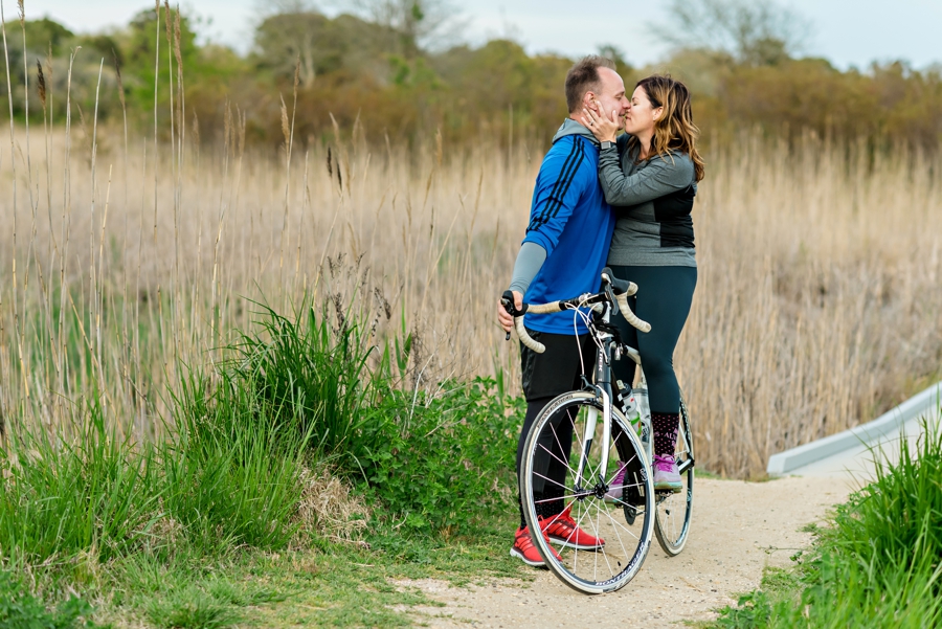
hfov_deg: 23.9
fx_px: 2225
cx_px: 471
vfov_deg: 16.1
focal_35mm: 85
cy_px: 314
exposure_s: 1/2500
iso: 800
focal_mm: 85
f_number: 2.8
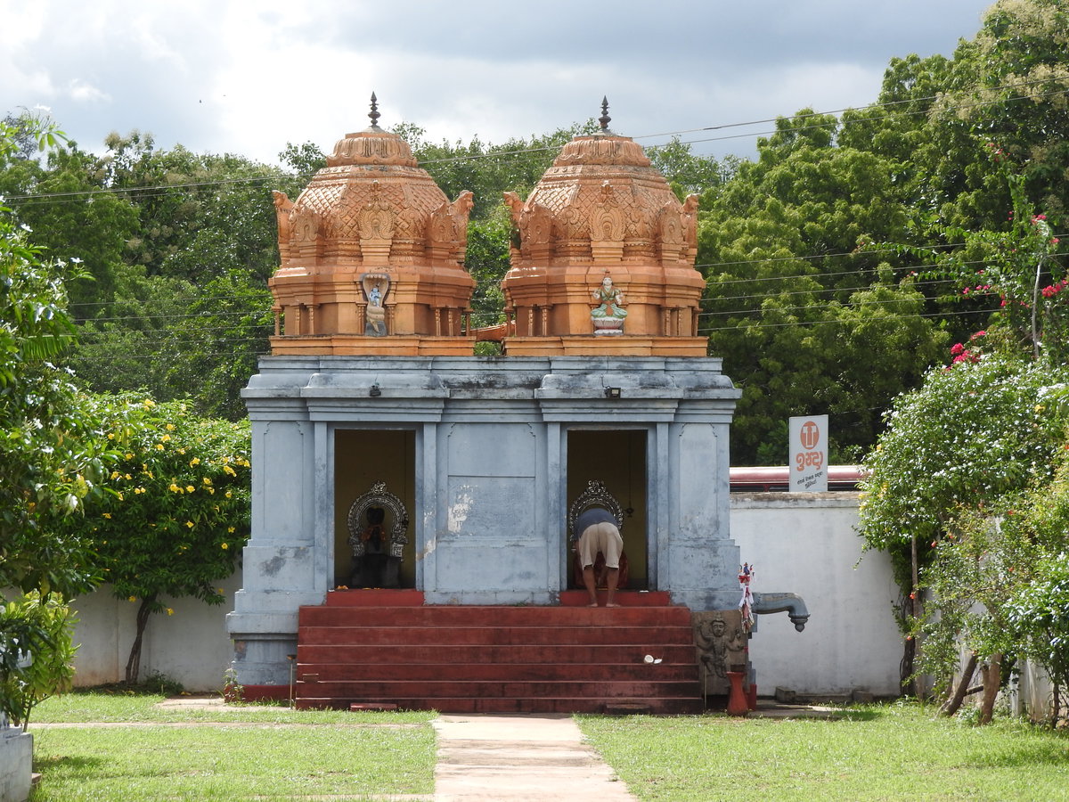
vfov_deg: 12.9
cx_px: 534
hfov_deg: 17.1
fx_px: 3551
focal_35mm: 115
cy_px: 401
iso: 100
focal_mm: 20.6
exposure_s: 1/400
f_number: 5
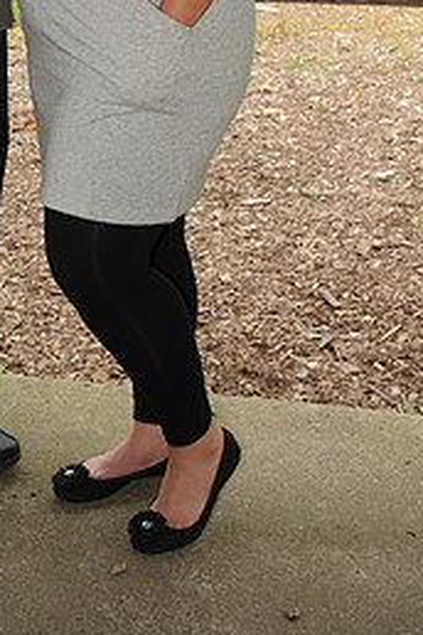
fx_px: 1903
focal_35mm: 108
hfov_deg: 12.5
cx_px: 12
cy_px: -39
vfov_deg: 18.3
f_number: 5.6
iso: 500
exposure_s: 1/200
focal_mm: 48
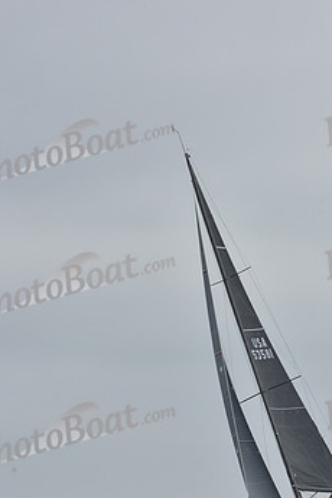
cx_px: 250
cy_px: 338
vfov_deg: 8.2
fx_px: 3486
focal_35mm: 252
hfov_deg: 5.4
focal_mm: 150
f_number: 11
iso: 250
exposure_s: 1/800
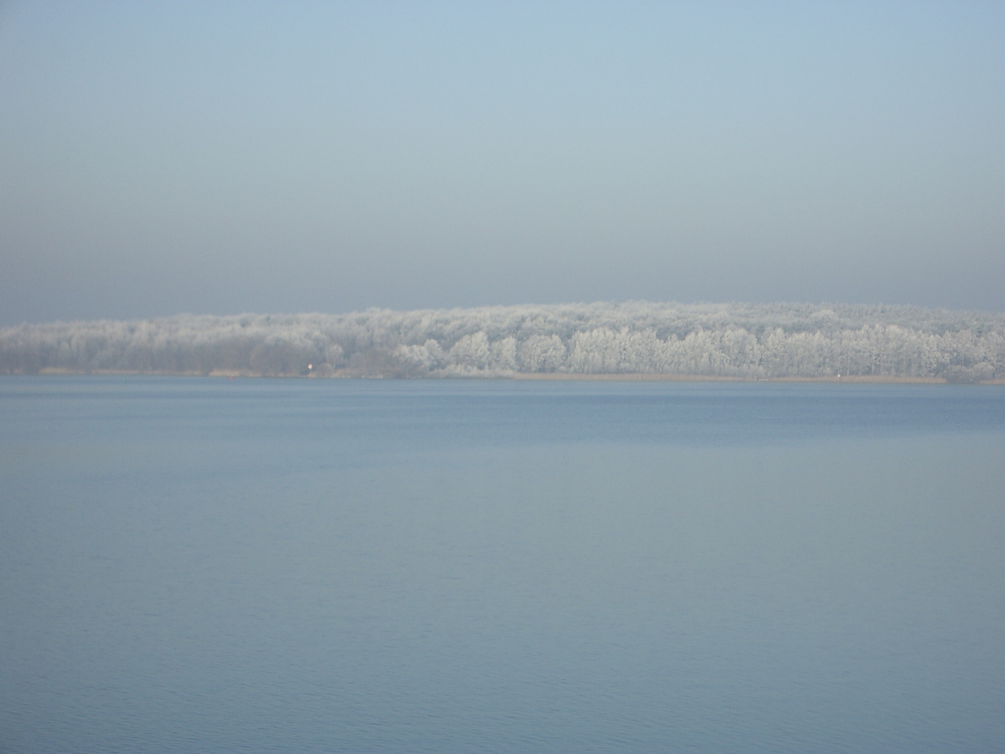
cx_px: 502
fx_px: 3048
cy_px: 377
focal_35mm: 105
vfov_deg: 14.1
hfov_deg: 18.7
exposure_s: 1/400
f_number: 4.8
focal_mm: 17.4
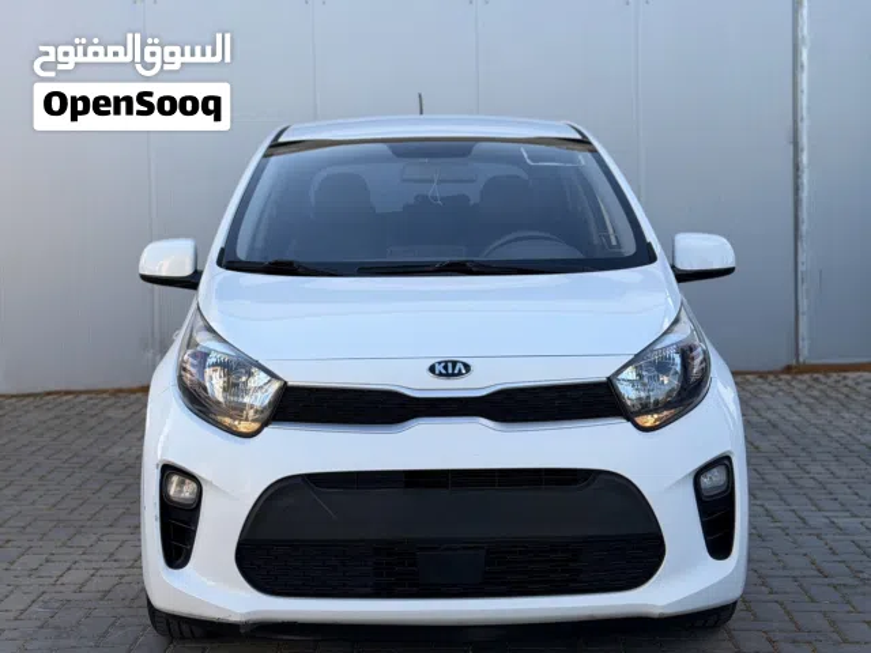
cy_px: 326
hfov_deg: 39.7
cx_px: 436
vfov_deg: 30.3
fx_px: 1208
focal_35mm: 48
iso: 64
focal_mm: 6.76
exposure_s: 1/1575
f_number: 1.78
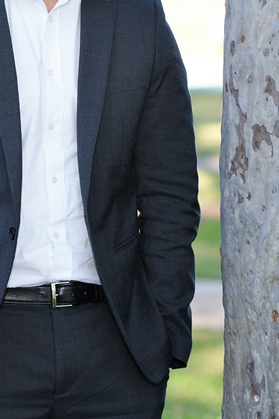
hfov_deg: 8.0
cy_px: 47
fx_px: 1992
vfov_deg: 12.0
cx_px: 71
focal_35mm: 171
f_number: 2.8
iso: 100
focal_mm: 85
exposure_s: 1/250
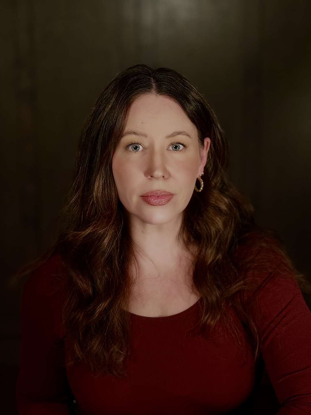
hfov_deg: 30.3
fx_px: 575
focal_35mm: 48
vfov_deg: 39.7
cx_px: 156
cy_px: 208
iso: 100
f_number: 1.78
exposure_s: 1/60
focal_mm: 6.76
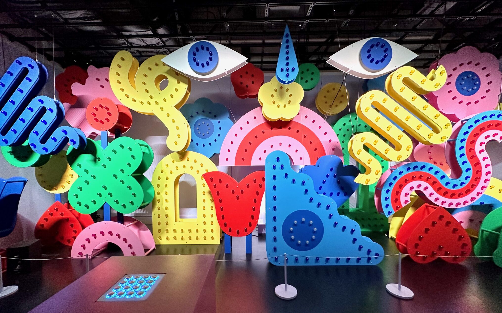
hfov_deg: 101.5
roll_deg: +0.3
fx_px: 205
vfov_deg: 74.6
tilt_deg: -3.3
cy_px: 173
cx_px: 249
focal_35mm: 15
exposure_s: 1/101
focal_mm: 2.22
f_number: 2.2
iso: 250
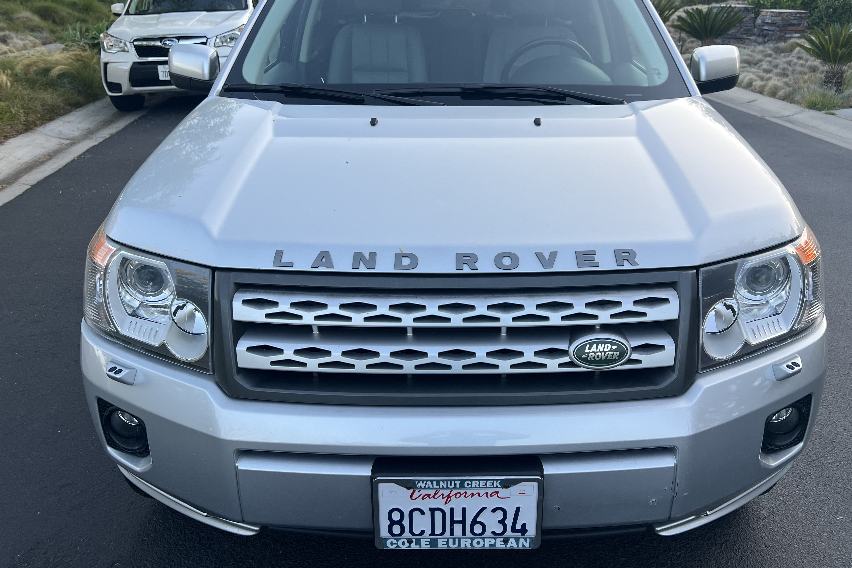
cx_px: 461
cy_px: 236
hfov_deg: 60.2
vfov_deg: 42.2
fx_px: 734
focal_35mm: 31
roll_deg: -1.0
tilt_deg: -19.3
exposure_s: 1/391
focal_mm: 5.7
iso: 50
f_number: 1.5
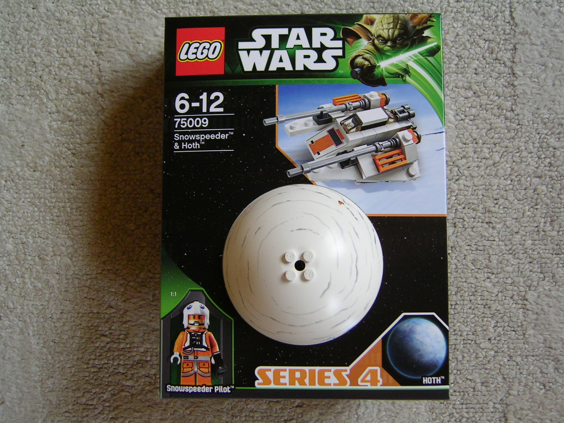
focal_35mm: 36
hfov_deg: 51.4
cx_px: 282
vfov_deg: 39.7
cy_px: 212
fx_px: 587
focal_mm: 5.6
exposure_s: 1/36.6
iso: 100
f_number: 2.8
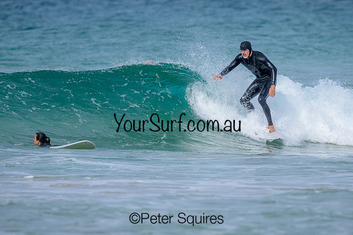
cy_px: 141
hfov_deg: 1.9
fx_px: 10794
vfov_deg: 1.3
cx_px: 182
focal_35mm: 1101
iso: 250
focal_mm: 800
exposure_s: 1/2000
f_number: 6.3
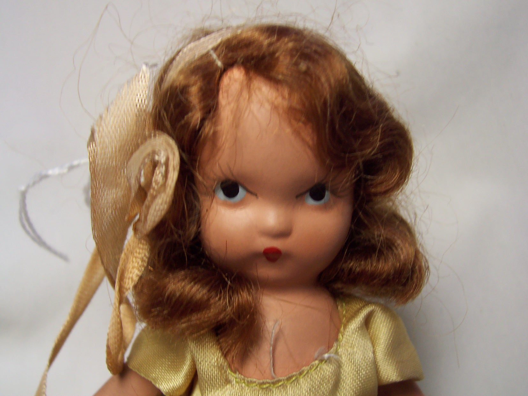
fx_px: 564
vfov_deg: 38.7
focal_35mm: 37
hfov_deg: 50.1
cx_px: 264
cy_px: 198
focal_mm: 5.6
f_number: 2.8
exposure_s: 1/90
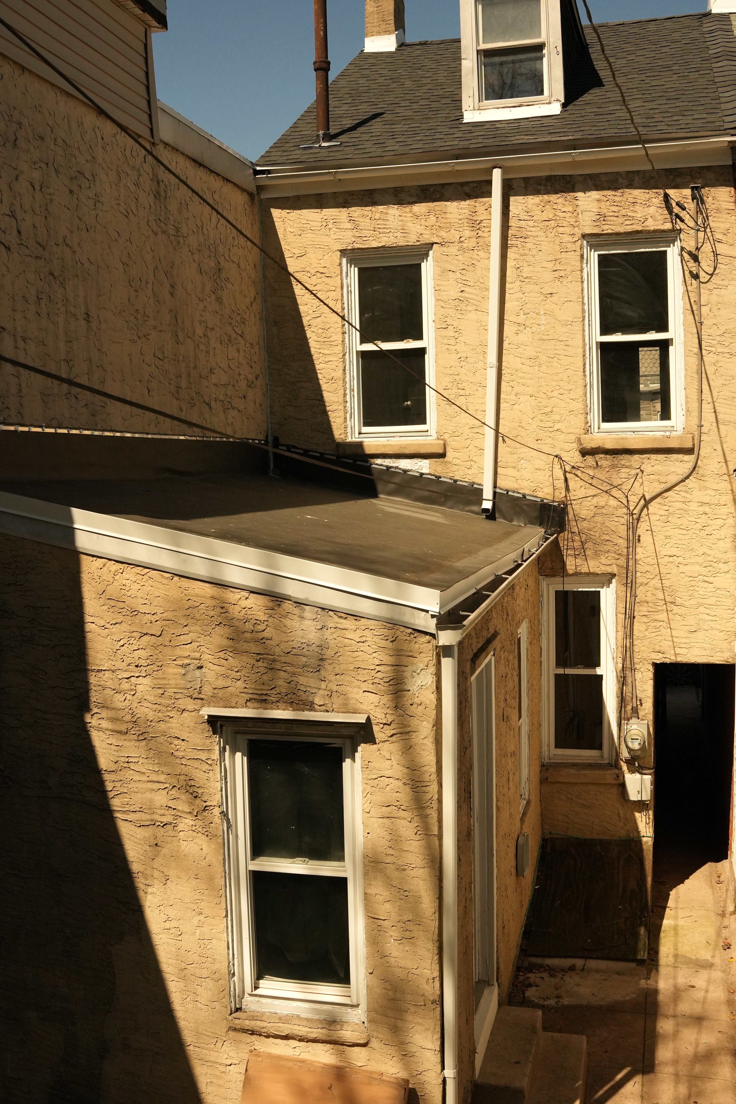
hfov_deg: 36.9
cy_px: 552
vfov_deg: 53.1
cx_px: 368
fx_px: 1104
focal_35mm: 36
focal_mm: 24
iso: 1250
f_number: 5.6
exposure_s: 1/8000
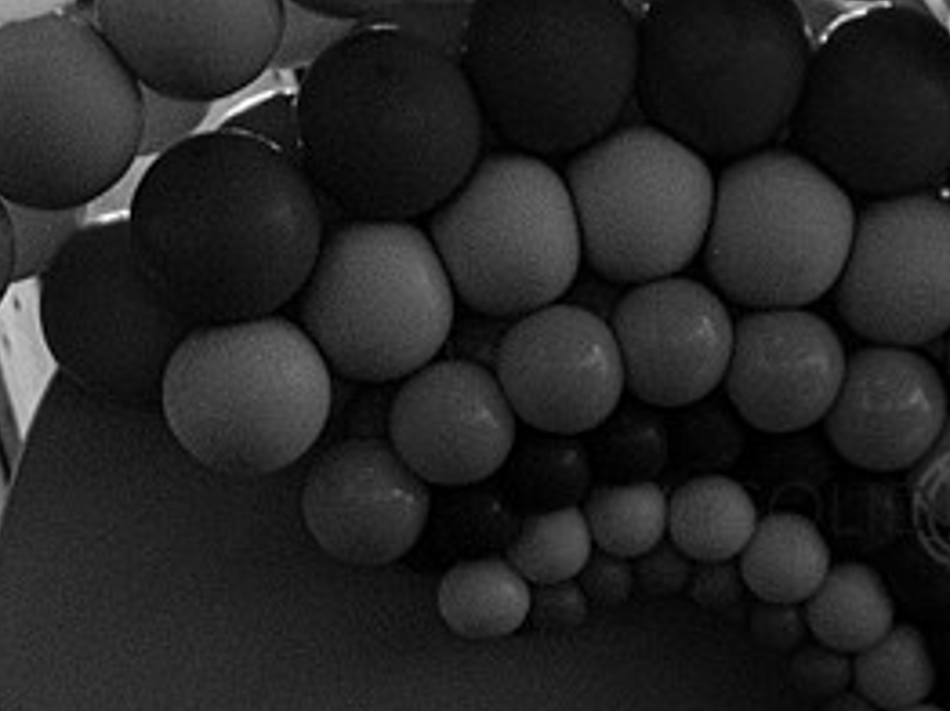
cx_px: 926
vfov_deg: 4.8
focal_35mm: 308
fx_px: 8445
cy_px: -135
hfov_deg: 6.4
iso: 3200
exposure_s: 1/250
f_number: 2.8
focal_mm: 74.4
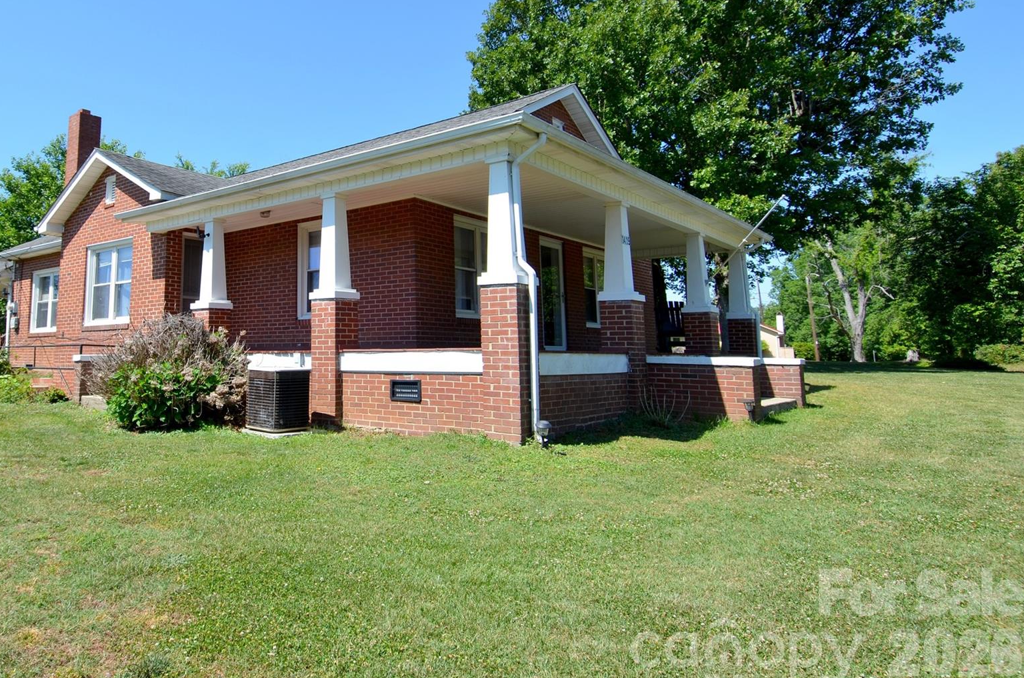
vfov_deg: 52.3
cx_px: 349
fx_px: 681
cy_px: 248
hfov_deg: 71.9
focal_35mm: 24
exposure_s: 1/250
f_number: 8
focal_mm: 12
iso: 110
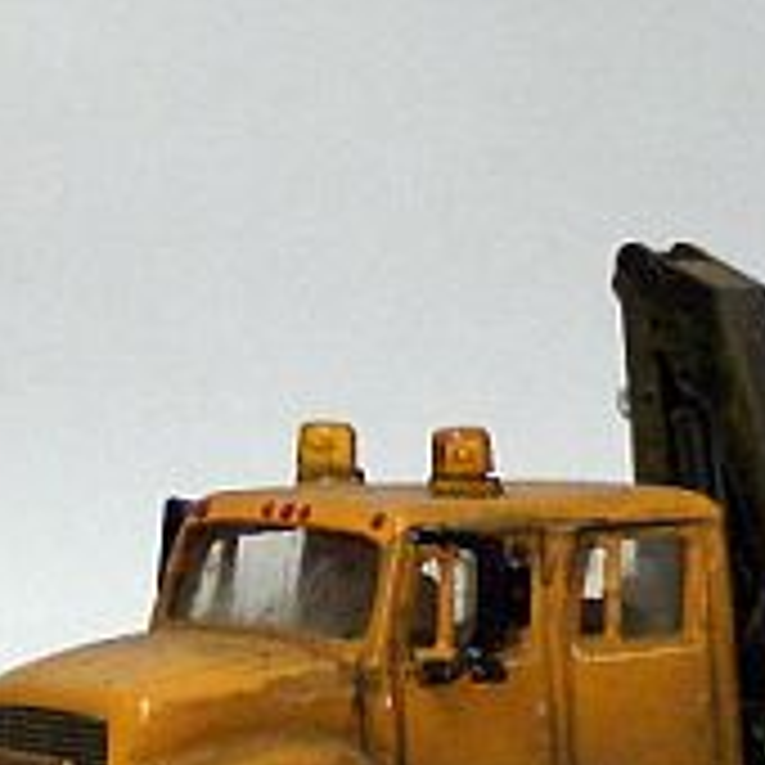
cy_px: 592
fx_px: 3250
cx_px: 351
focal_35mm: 130
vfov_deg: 13.4
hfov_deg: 13.4
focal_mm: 11.3
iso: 200
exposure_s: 1/61.3
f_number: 3.2
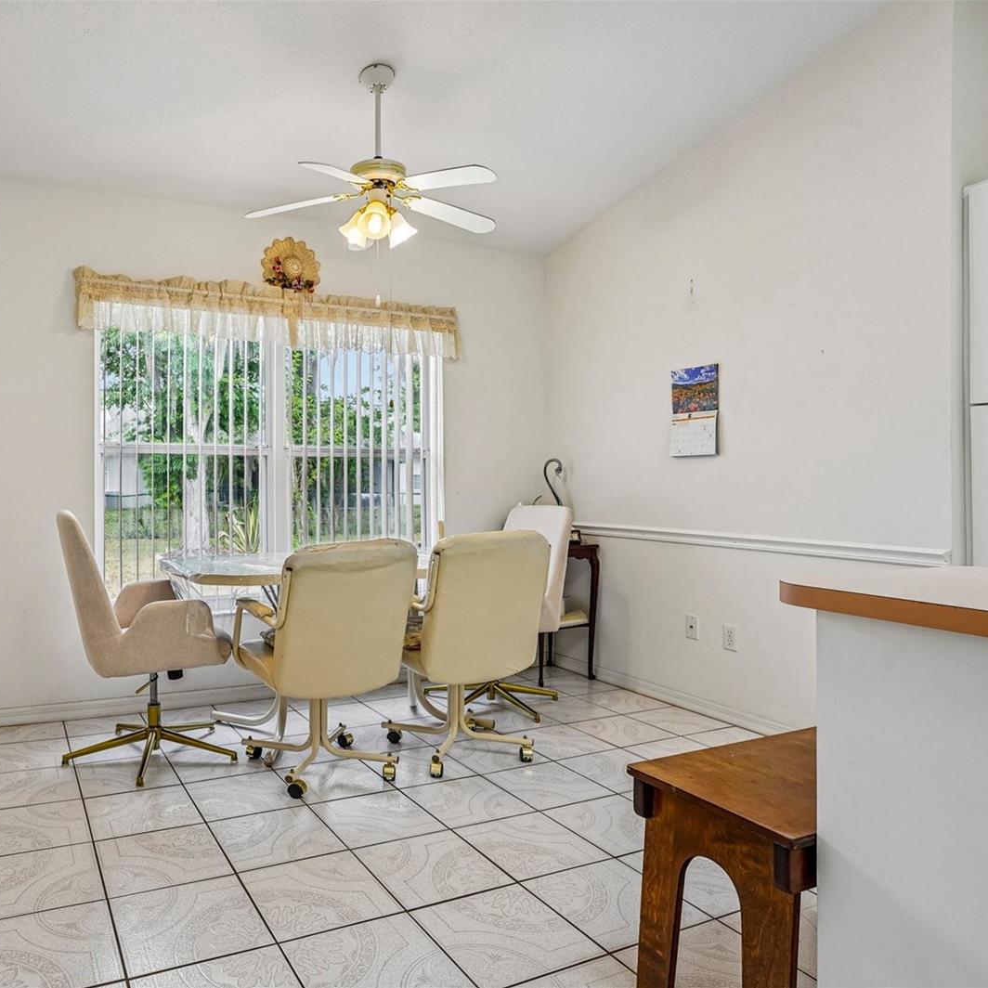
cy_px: 494
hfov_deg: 65.8
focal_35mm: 23
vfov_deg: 67.3
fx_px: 743
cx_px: 343
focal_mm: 18
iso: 200
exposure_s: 1/30
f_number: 8
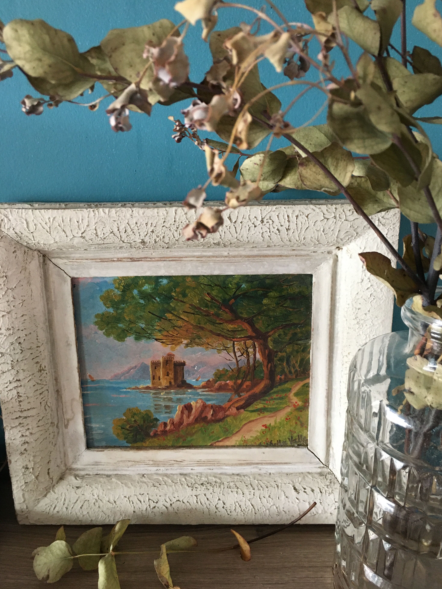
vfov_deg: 60.0
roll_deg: +0.2
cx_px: 226
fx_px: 511
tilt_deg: -22.8
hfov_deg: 46.8
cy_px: 290
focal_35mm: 30
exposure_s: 1/33
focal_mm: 4.15
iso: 250
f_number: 2.2
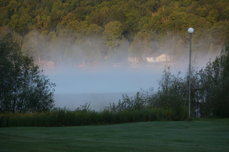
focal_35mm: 158
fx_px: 1001
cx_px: 114
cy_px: 76
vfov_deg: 8.7
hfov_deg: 13.0
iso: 500
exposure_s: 1/200
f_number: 5.6
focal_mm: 105
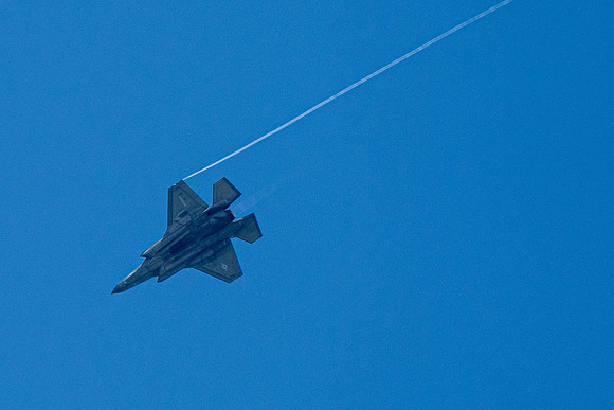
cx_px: -133
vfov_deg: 1.2
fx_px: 19274
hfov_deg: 1.8
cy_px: 202
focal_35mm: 1130
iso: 640
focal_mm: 400
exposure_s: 1/1250
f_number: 10
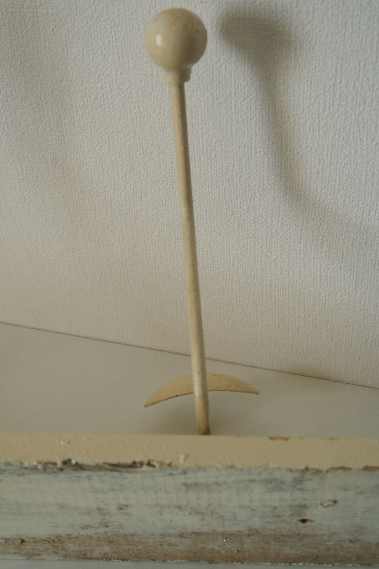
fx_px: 837
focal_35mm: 53
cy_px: 284
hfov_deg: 25.5
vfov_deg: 37.5
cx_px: 190
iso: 800
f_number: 5.6
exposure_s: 1/50
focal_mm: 35
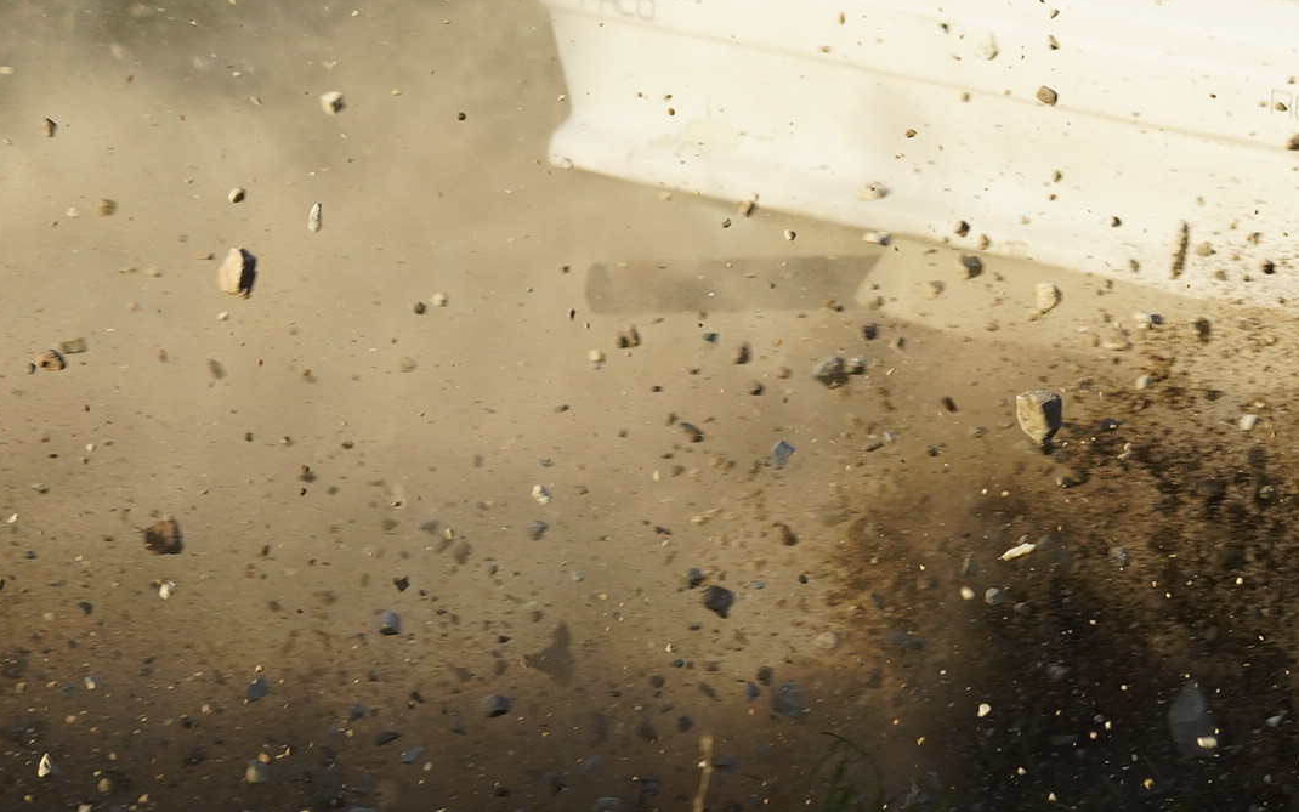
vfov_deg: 5.2
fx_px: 8958
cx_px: 818
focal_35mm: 253
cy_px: 405
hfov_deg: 8.3
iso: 640
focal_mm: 90
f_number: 4.5
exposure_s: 1/1600
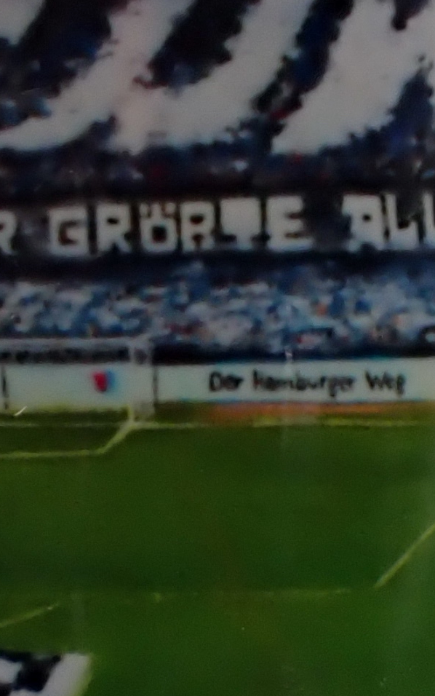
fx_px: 2521
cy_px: 369
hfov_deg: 9.9
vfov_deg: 15.7
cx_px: 139
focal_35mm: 133
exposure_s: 1/125
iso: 125
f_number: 3.2
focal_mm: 5.4
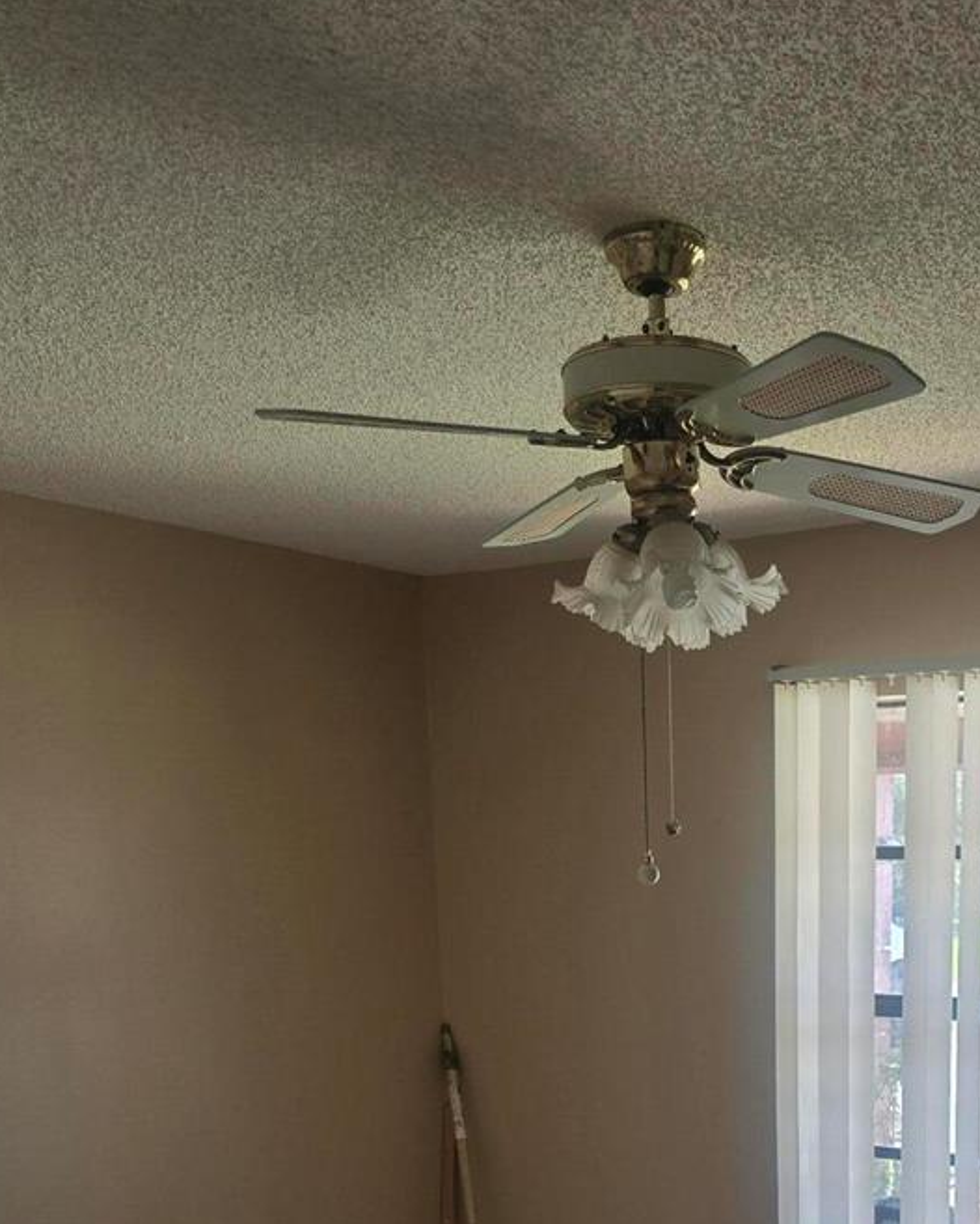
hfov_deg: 35.8
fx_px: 1486
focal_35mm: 41
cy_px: 1082
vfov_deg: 41.5
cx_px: 725
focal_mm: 6.3
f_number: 1.7
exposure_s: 1/180
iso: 64
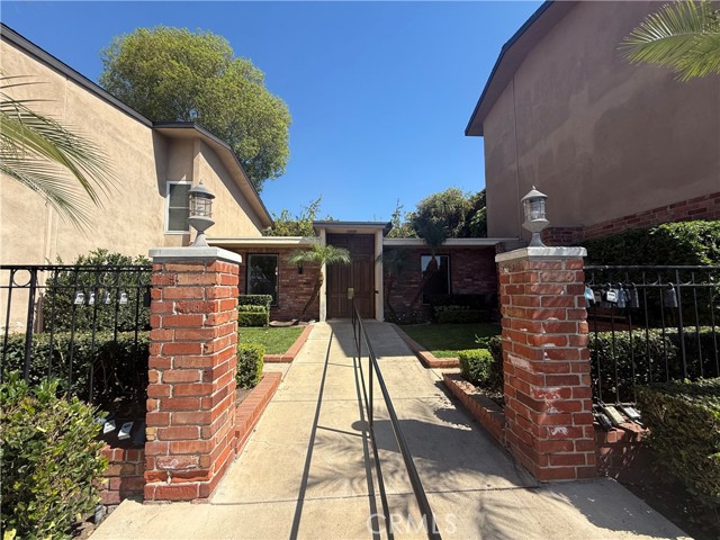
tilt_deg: +4.4
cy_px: 270
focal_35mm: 14
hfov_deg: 102.1
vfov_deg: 85.7
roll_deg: +0.1
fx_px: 291
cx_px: 360
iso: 50
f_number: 2.2
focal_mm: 2.22
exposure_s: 1/1339
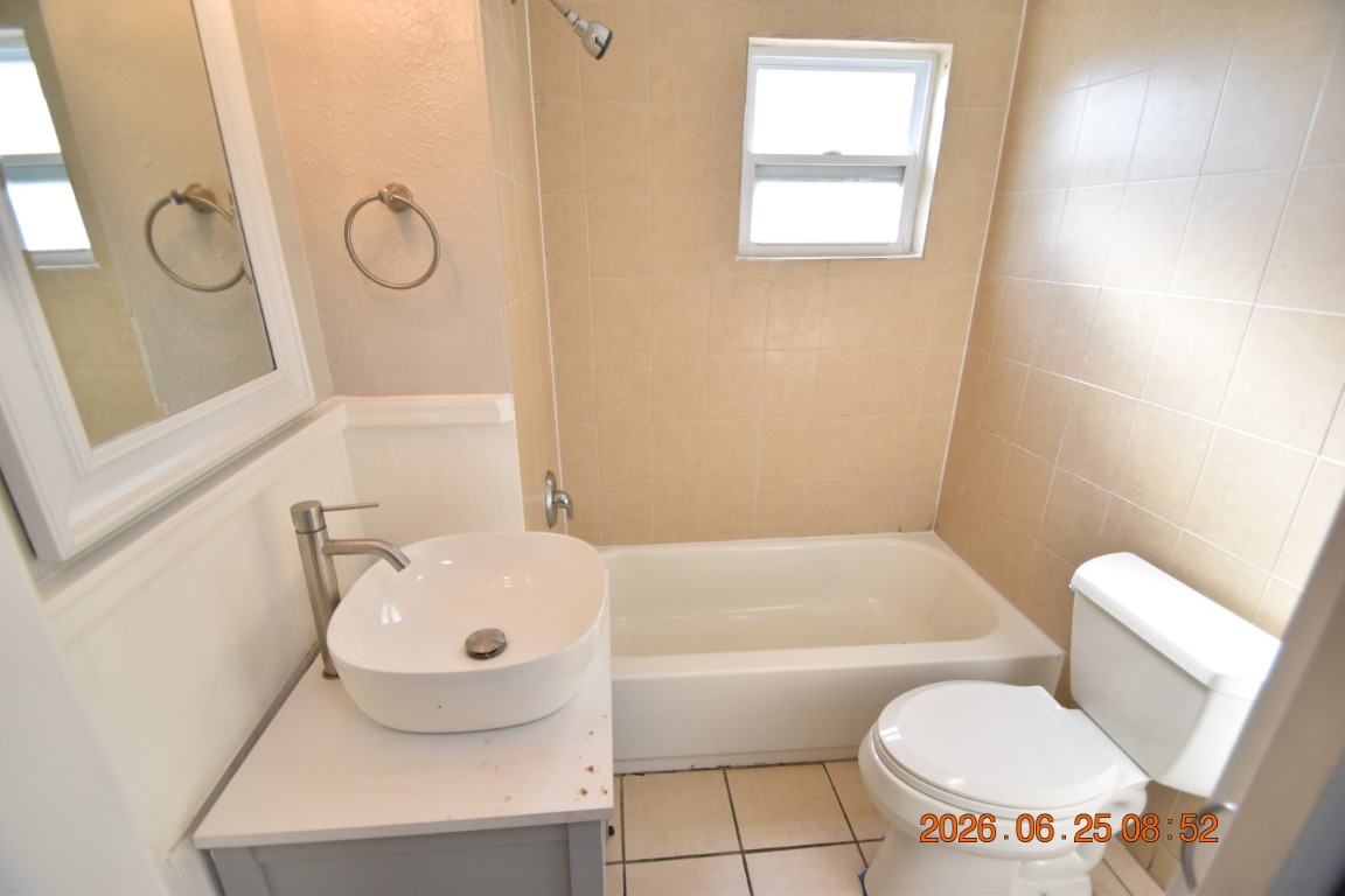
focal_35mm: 15
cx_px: 672
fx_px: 560
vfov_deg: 77.3
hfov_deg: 100.4
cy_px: 448
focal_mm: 10
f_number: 3.5
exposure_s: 1/350
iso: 800
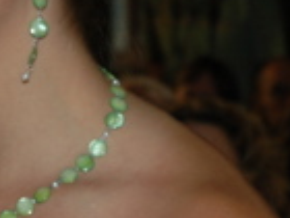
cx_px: 83
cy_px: 13
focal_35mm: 368
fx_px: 3083
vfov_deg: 4.0
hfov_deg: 5.4
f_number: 4.5
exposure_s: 1/60
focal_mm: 56
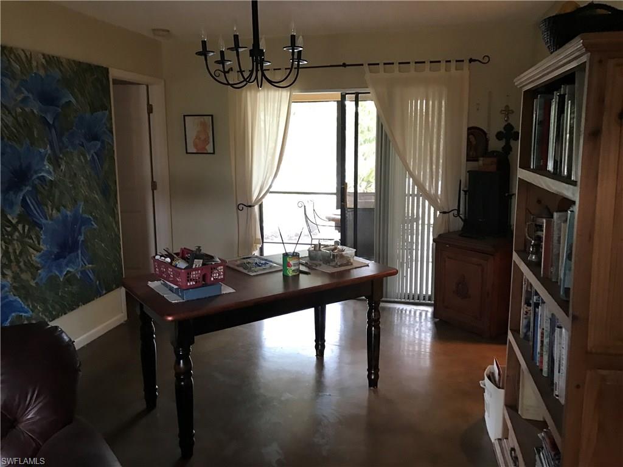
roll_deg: +0.5
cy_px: 234
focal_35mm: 28
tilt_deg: -9.2
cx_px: 312
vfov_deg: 49.7
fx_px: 504
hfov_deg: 63.4
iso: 100
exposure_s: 1/13
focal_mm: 3.99
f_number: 1.8
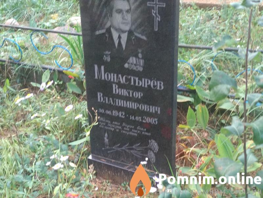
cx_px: 132
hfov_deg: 36.8
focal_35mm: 52
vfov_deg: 28.0
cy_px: 99
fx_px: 395
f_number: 2.6
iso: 800
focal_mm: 5.99
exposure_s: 1/30
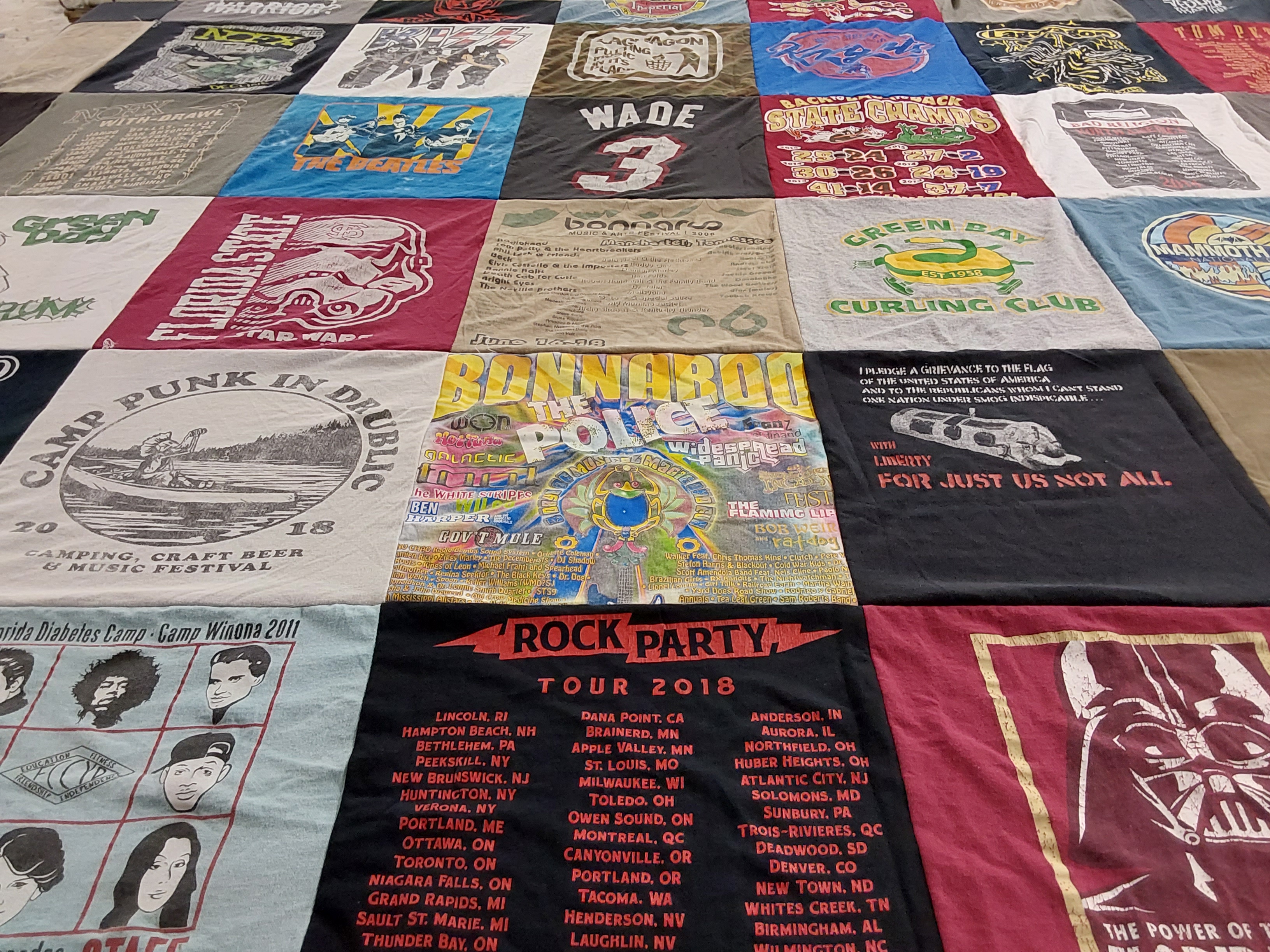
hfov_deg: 63.4
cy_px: 476
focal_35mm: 28
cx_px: 635
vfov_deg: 49.7
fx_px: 1027
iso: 125
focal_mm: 2.91
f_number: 1.9
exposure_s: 1/60
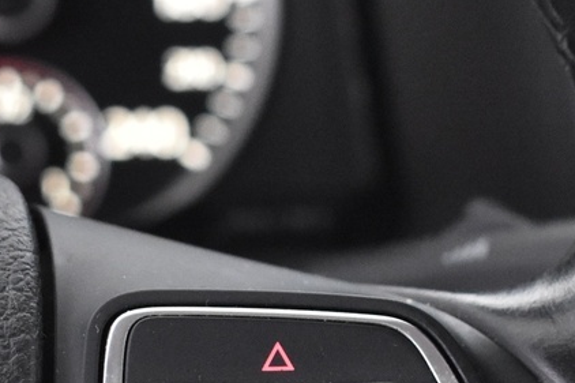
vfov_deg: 8.1
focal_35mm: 167
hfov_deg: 12.3
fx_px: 2665
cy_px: 515
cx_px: 275
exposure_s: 1/20
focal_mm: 29
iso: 3200
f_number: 4.2
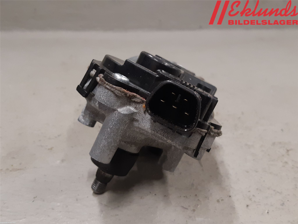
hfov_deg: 67.3
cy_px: 112
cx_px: 149
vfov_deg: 53.1
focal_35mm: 26
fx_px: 224
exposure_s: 1/50
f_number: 1.7
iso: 125
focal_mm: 3.93
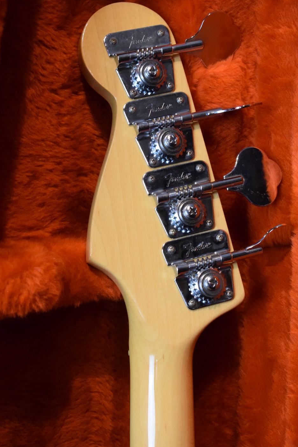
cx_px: 159
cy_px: 210
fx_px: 1099
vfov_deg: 23.0
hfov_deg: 15.4
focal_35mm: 89
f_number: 5.6
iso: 3200
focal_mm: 55
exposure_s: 1/60
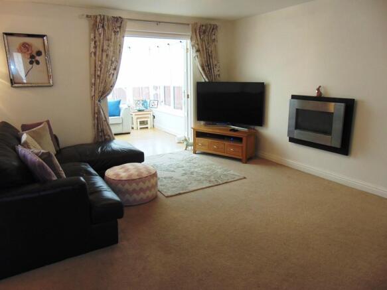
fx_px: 279
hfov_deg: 69.4
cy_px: 145
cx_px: 194
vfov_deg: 54.9
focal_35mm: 25
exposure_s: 1/30
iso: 100
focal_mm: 4.5
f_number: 3
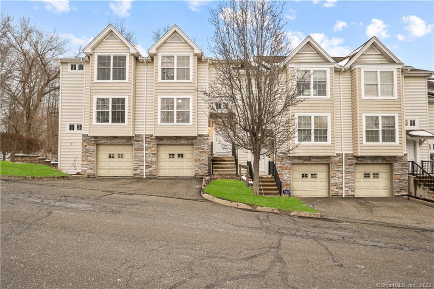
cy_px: 144
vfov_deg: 61.9
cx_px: 217
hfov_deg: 84.0
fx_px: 241
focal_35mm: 20
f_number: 8
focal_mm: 20
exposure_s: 1/50
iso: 100
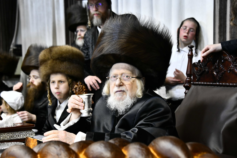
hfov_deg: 29.7
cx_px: 118
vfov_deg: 20.0
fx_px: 448
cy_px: 79
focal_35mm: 68
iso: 1600
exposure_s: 1/160
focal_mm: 68
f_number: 5.6
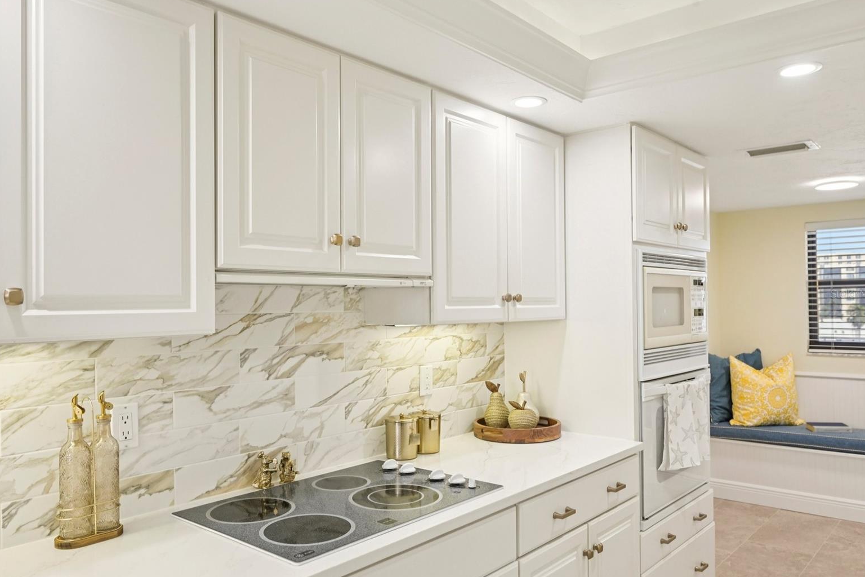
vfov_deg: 50.4
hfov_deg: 70.4
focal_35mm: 26
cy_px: 294
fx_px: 613
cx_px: 430
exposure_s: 1/60
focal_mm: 24.5
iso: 400
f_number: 8
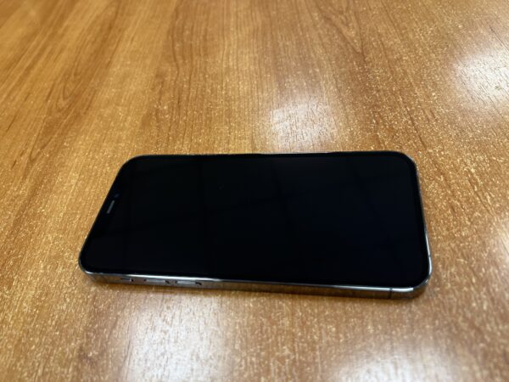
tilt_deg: -47.1
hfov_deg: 67.3
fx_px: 382
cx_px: 254
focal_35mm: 26
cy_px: 191
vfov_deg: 53.1
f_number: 1.5
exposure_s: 1/100
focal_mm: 5.7
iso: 100
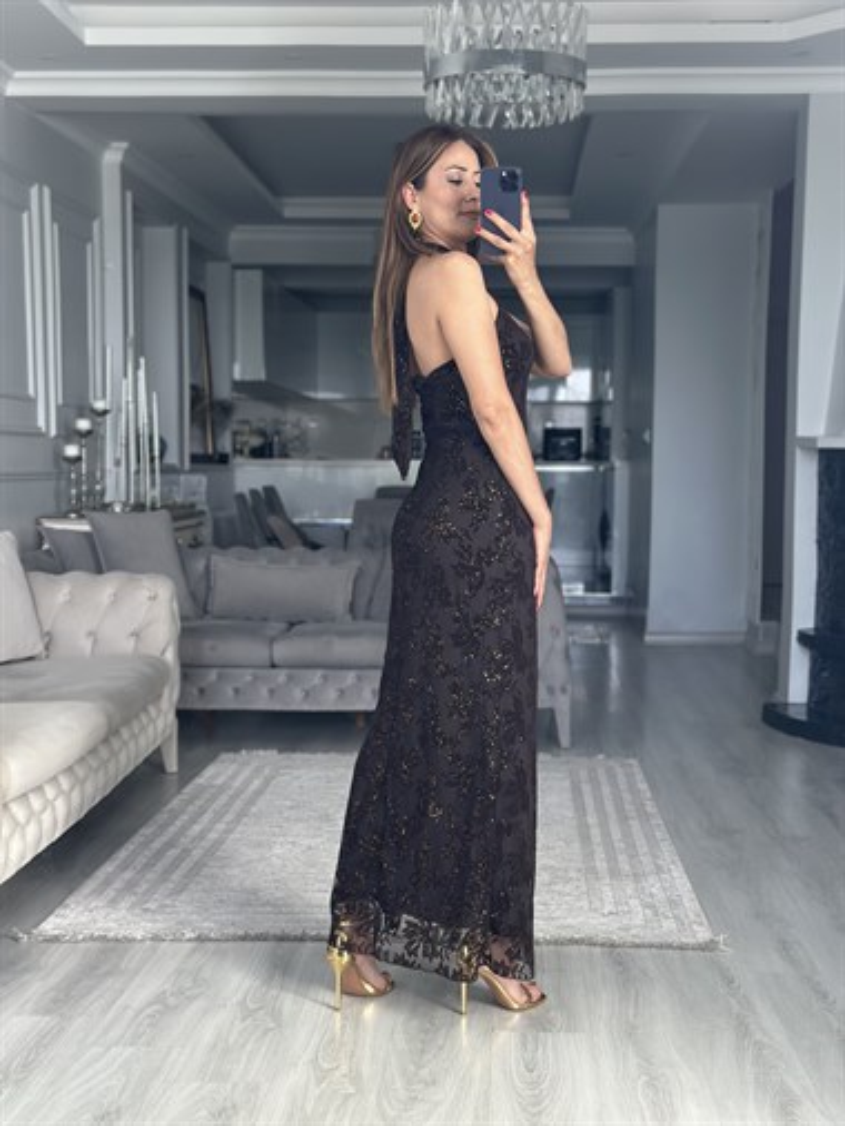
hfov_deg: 30.3
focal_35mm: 48
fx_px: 1561
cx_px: 422
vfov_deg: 39.6
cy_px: 563
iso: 125
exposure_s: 1/122
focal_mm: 6.86
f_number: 1.78
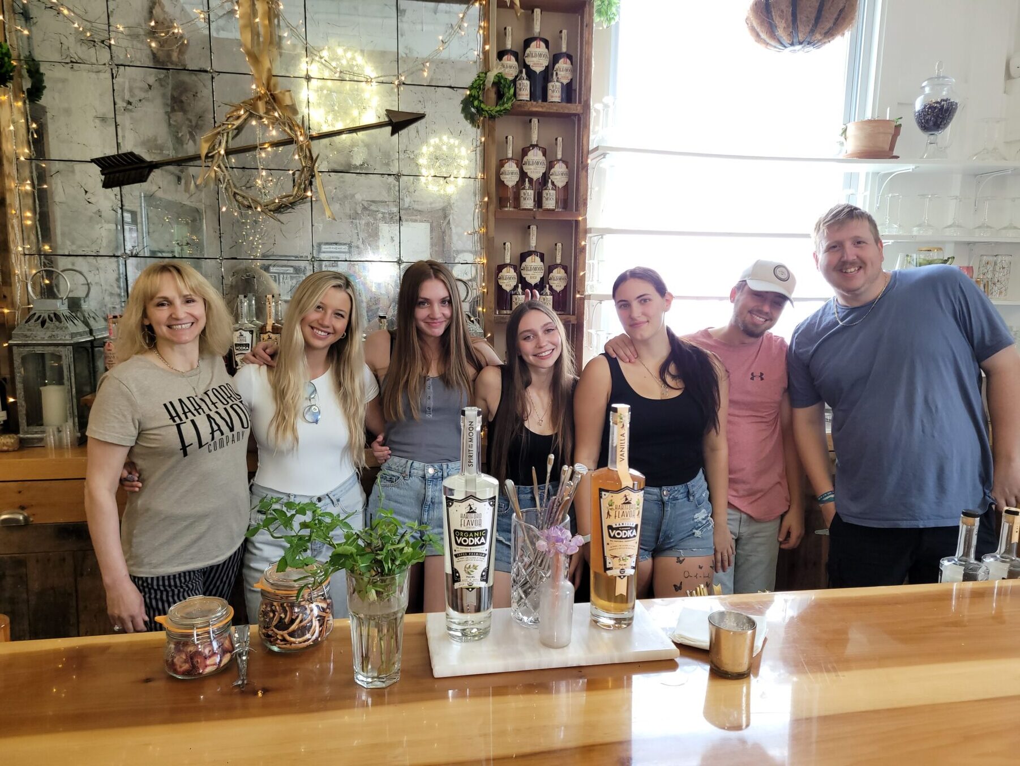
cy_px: 383
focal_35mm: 26
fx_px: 766
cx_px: 510
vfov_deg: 53.1
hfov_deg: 67.3
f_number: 1.8
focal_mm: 5.4
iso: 100
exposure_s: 1/40
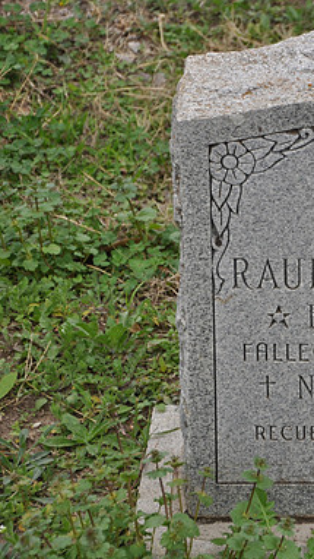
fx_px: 2645
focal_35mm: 179
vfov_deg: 12.0
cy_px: 279
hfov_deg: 6.7
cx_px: 388
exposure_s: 1/125
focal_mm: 75
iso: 200
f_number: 5.6
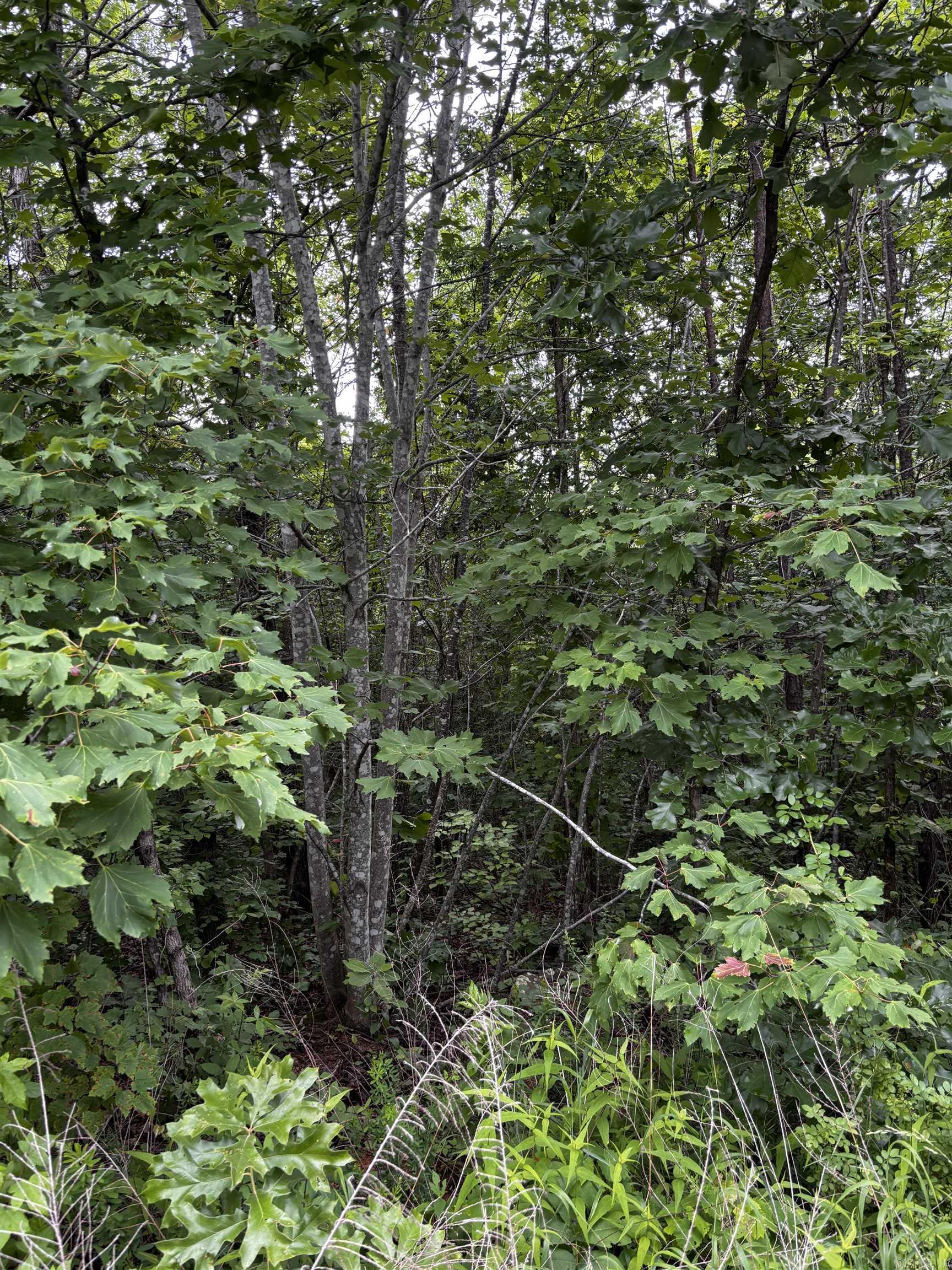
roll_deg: +3.6
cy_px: 635
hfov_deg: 53.1
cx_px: 476
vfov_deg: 67.3
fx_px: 953
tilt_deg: -3.1
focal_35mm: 26
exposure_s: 1/121
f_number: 1.6
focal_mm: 5.96
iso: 100
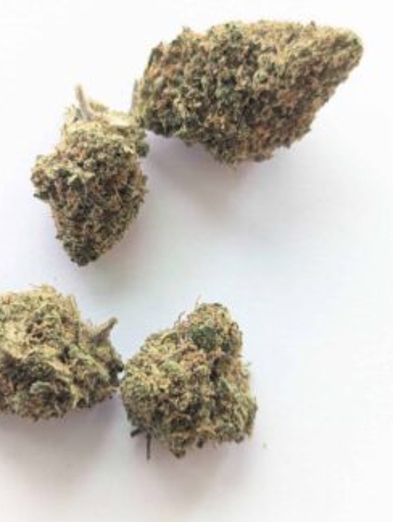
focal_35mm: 59
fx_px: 891
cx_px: 155
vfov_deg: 32.7
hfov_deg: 24.8
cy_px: 256
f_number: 1.85
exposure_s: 1/60
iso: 618
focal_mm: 6.81
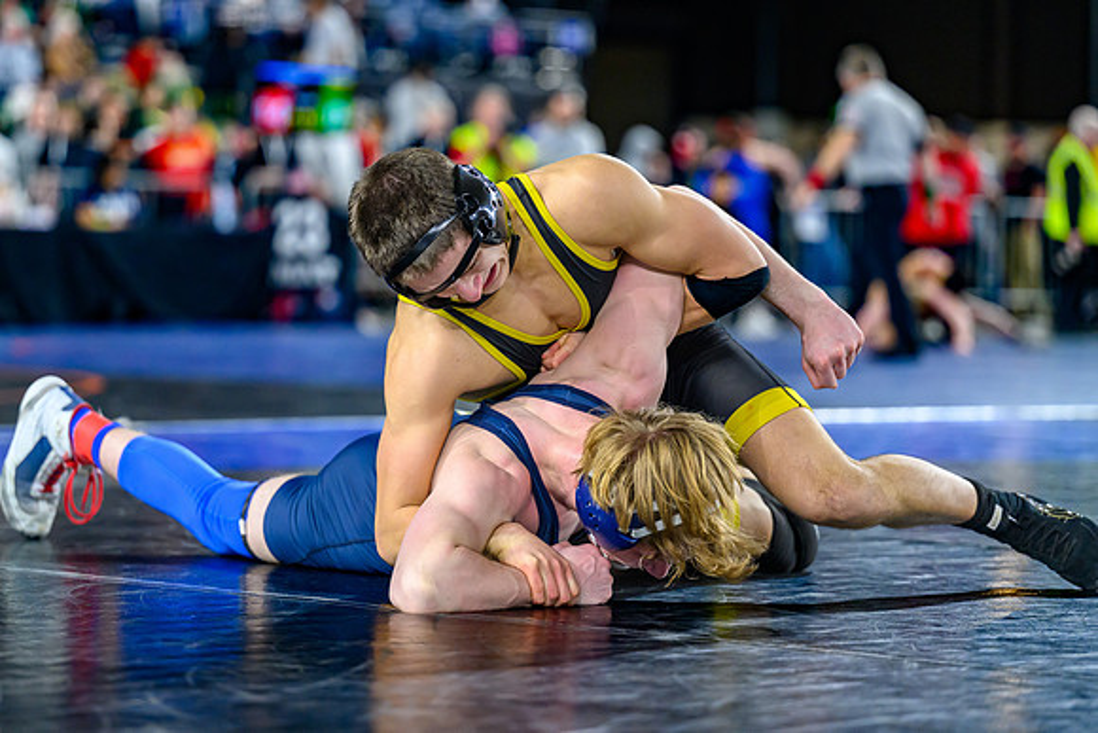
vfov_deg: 9.4
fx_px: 4472
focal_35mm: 147
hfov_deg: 14.0
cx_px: 432
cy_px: 358
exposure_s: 1/640
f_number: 2.8
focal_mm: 120
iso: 2500
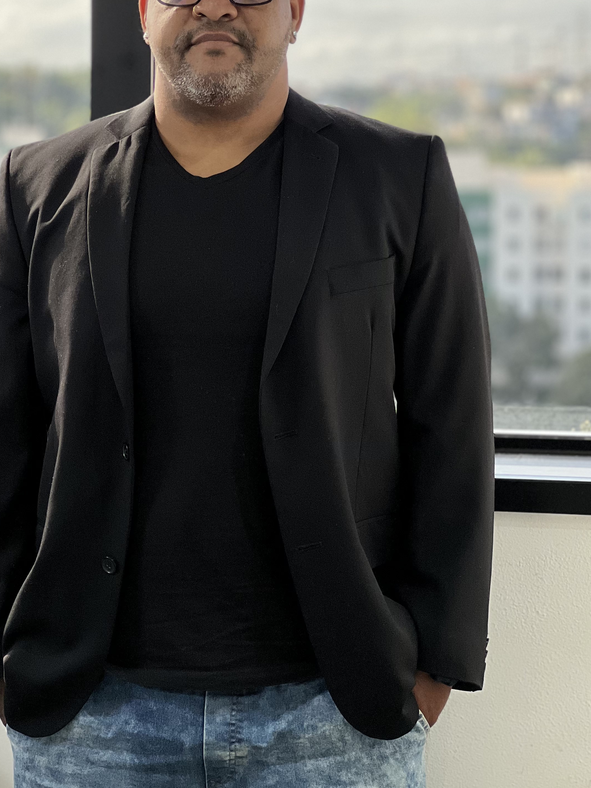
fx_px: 2481
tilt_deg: -2.7
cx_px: 251
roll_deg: -0.3
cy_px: 291
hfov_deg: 13.6
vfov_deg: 18.0
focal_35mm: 109
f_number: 2.8
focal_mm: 9
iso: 125
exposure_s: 1/120
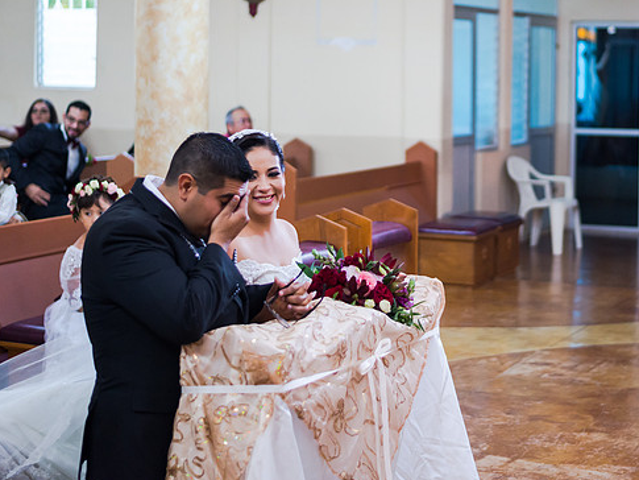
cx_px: 446
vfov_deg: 19.1
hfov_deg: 25.1
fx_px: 1422
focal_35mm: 77
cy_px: 150
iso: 1600
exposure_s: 1/200
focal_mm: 50
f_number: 1.8
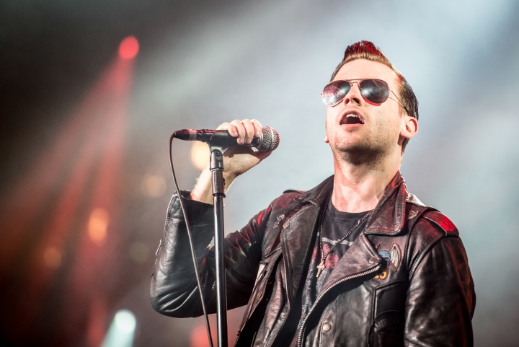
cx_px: 260
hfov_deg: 10.3
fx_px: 2885
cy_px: 174
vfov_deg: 6.9
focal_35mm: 200
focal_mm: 200
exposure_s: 1/640
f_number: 2.8
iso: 2500
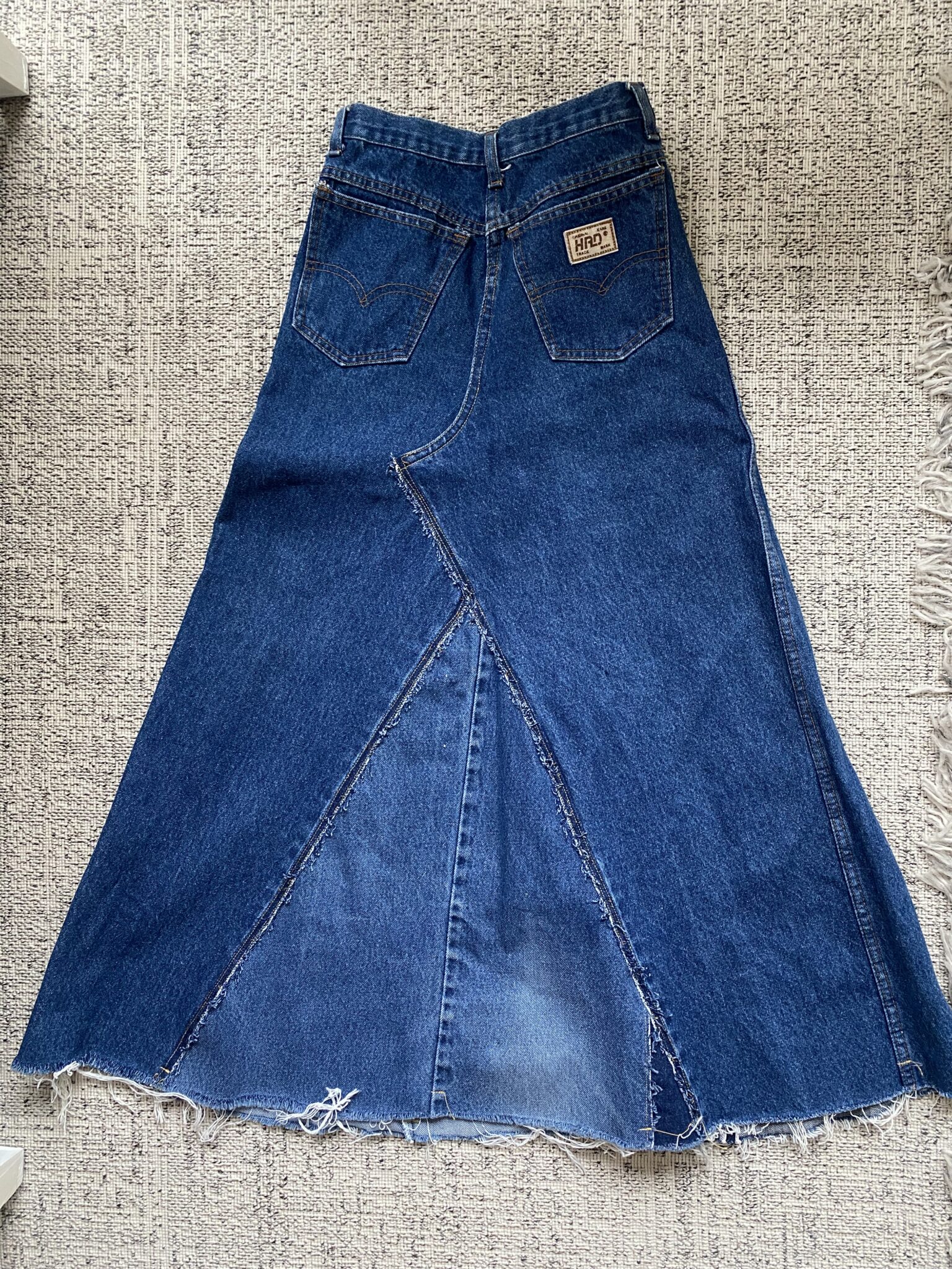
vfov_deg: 67.3
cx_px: 476
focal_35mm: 26
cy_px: 634
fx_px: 953
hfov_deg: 53.1
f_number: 1.8
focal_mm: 4.25
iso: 250
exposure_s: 1/60
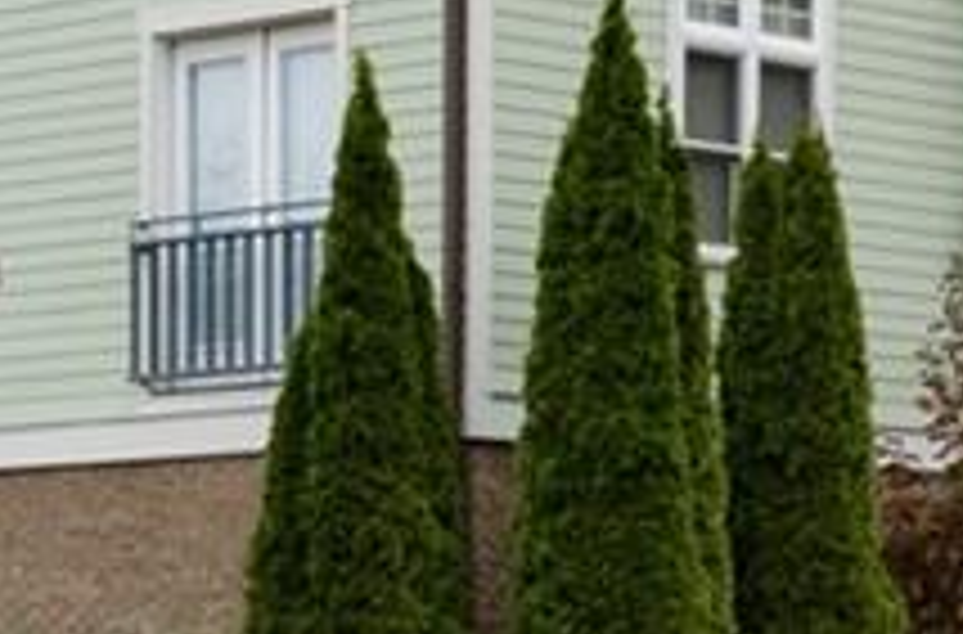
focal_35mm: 187
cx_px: 783
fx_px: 4984
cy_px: -465
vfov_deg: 7.1
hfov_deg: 11.0
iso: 400
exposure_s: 1/100
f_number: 10
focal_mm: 26
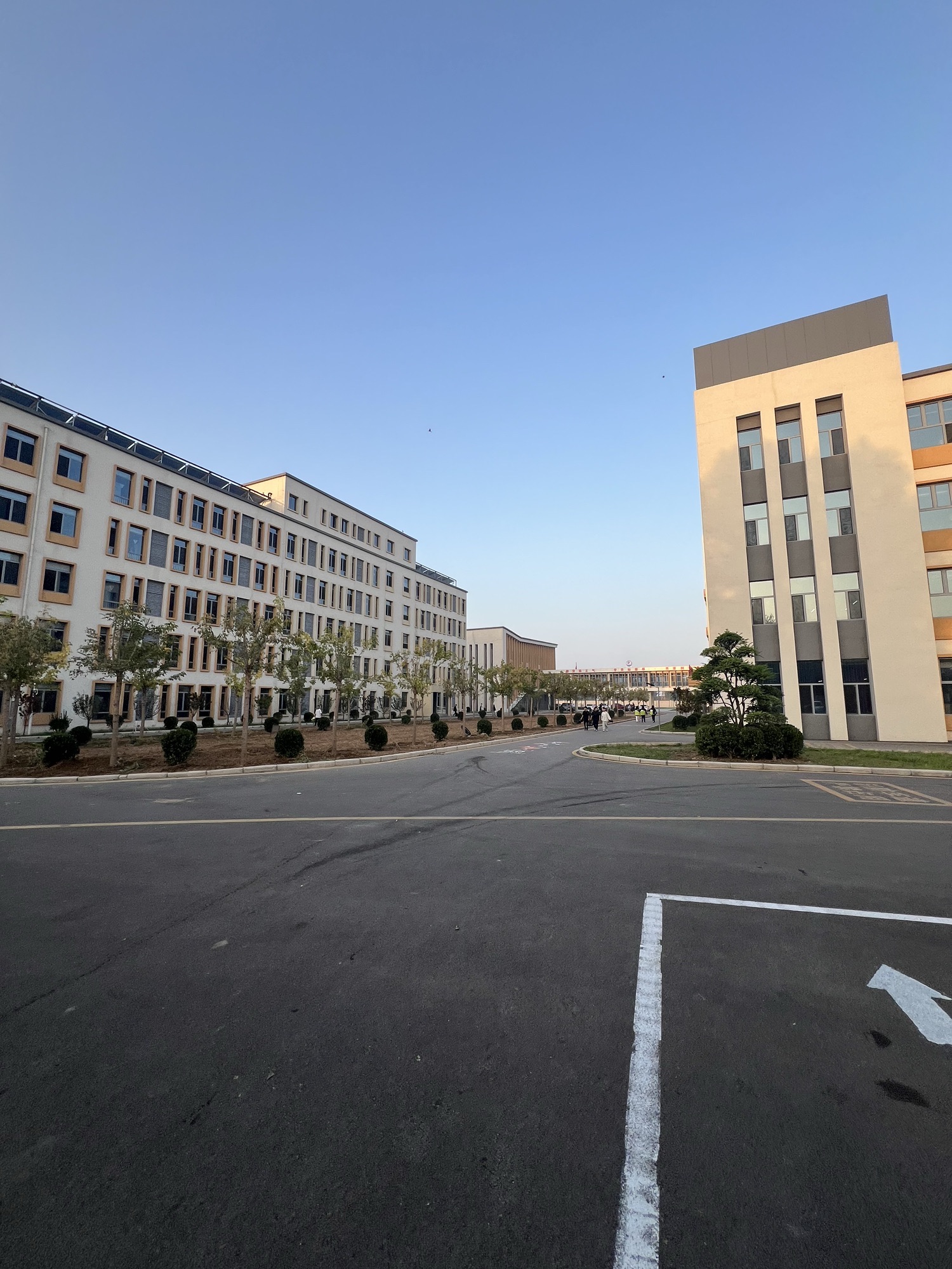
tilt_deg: +8.5
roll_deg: +1.6
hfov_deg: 89.9
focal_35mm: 13
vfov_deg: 106.2
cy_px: 634
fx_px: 477
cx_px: 476
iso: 32
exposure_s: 1/376
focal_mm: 1.57
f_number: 1.8
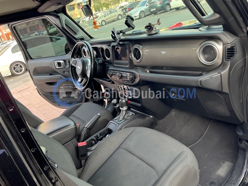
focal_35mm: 29
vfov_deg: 48.2
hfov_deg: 61.7
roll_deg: +16.7
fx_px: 208
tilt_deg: -21.9
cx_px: 124
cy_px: 93
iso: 50
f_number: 1.8
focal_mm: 3
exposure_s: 1/60
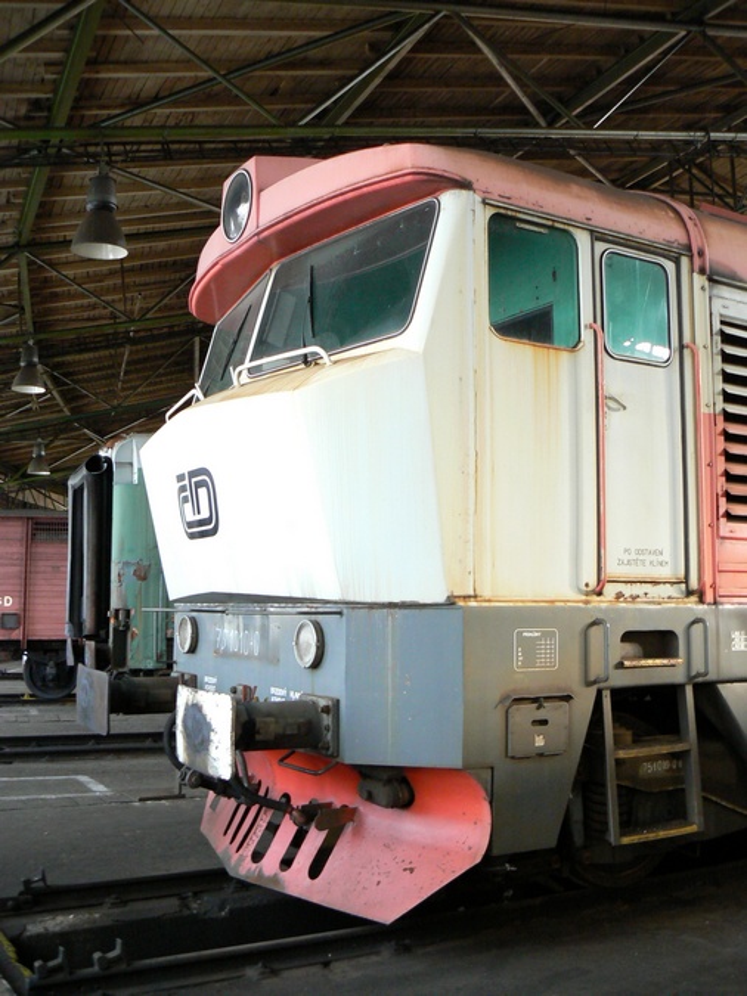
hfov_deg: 39.6
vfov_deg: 51.4
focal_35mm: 36
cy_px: 498
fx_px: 1036
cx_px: 374
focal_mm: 6
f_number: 2.8
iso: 200
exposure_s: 1/6
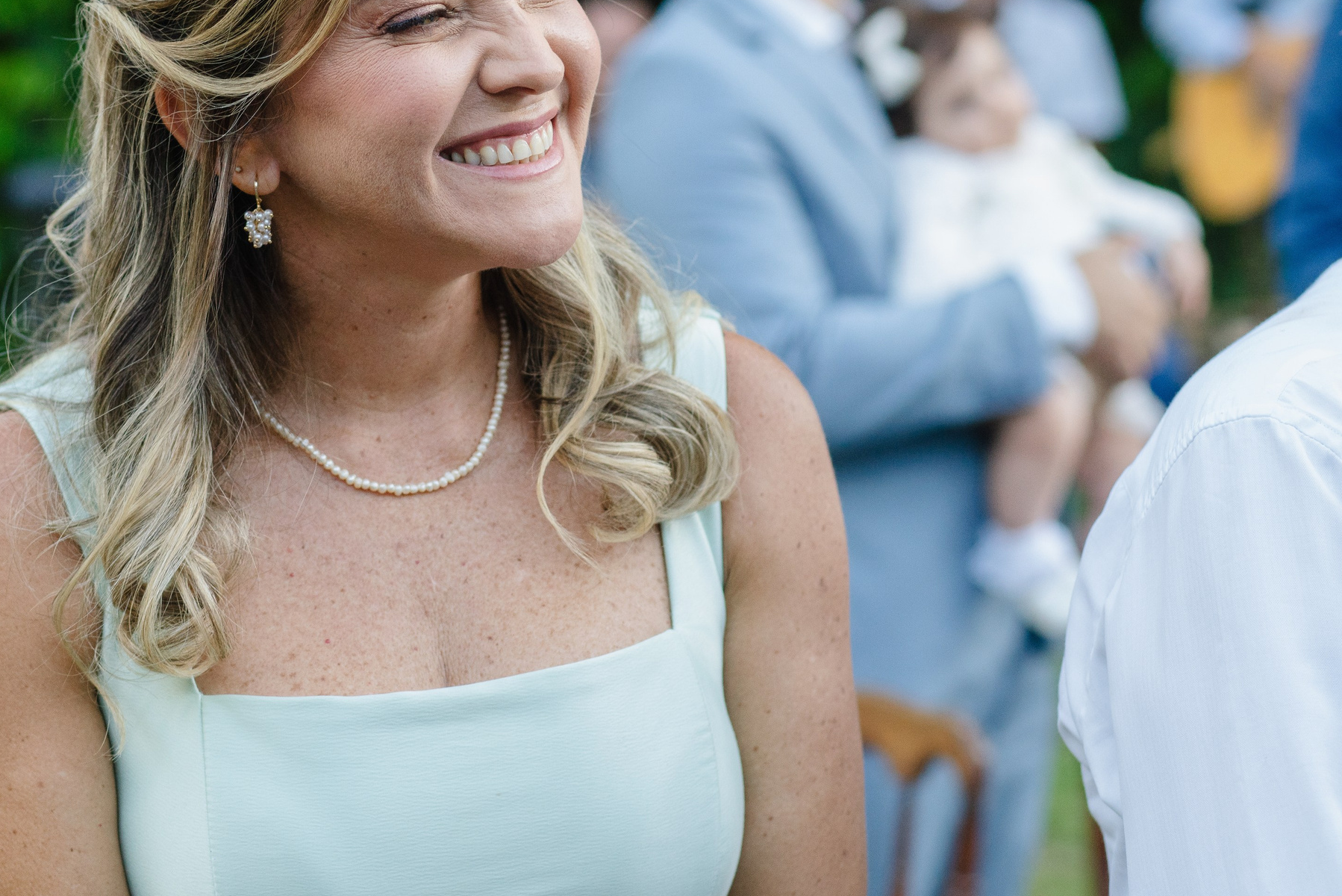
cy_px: 280
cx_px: 624
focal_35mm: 121
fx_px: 4512
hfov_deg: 16.9
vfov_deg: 11.3
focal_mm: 85
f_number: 4
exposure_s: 1/500
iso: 1600
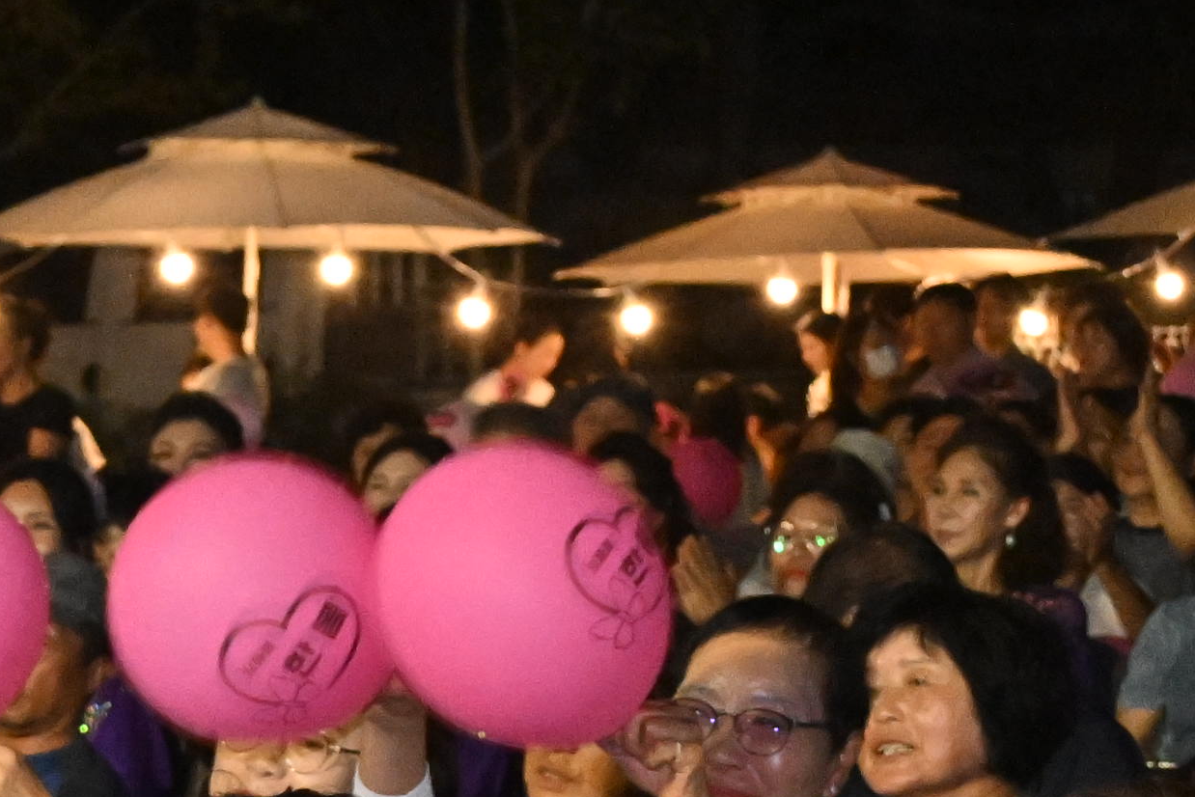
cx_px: -1499
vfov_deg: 5.8
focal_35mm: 235
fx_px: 7802
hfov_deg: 8.2
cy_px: 1265
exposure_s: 1/250
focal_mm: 47
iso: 5000
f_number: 6.3
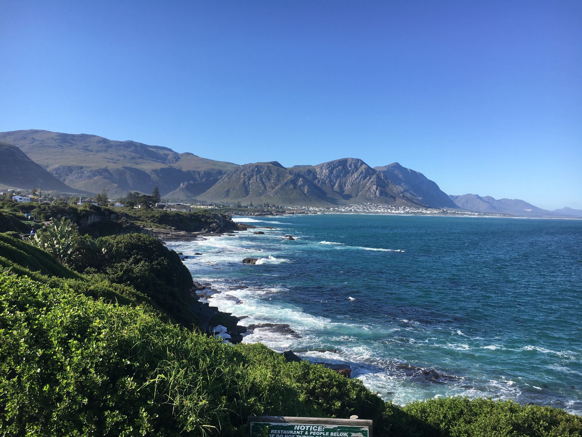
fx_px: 488
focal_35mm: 29
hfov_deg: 61.7
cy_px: 218
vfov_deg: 48.2
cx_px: 291
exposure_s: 1/1054
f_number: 2.2
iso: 25
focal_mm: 4.15
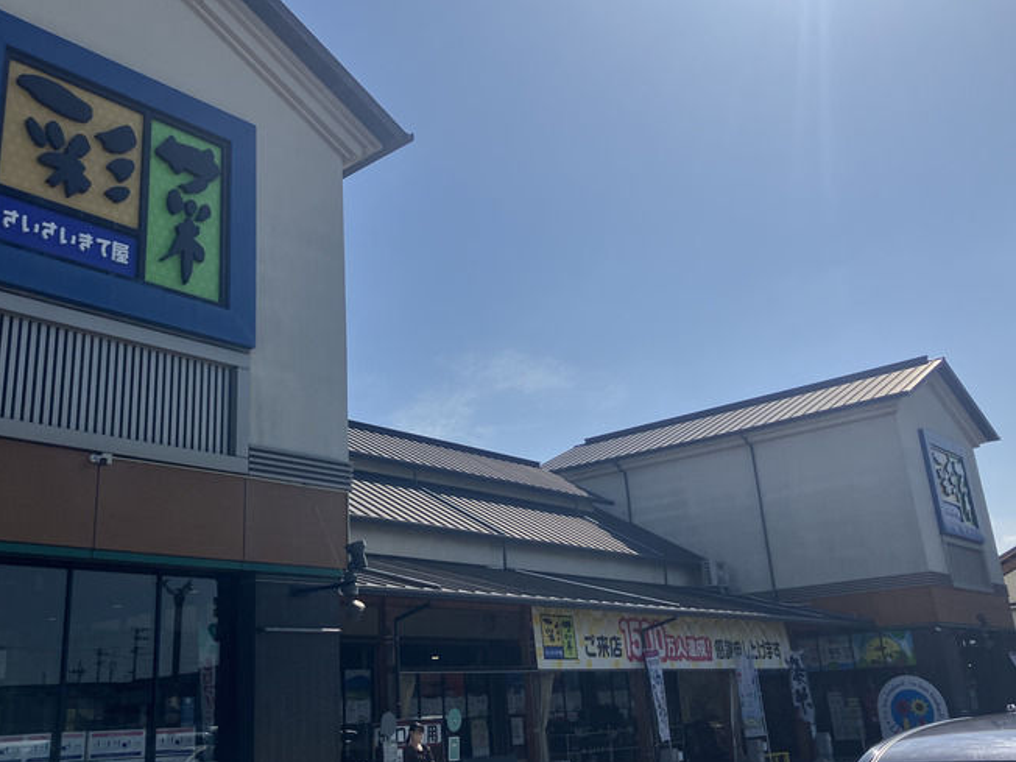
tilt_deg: +21.0
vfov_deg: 40.7
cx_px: 429
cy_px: 350
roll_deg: +3.4
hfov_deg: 52.4
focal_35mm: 35
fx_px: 1027
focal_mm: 3.99
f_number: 1.8
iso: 32
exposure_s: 1/6098
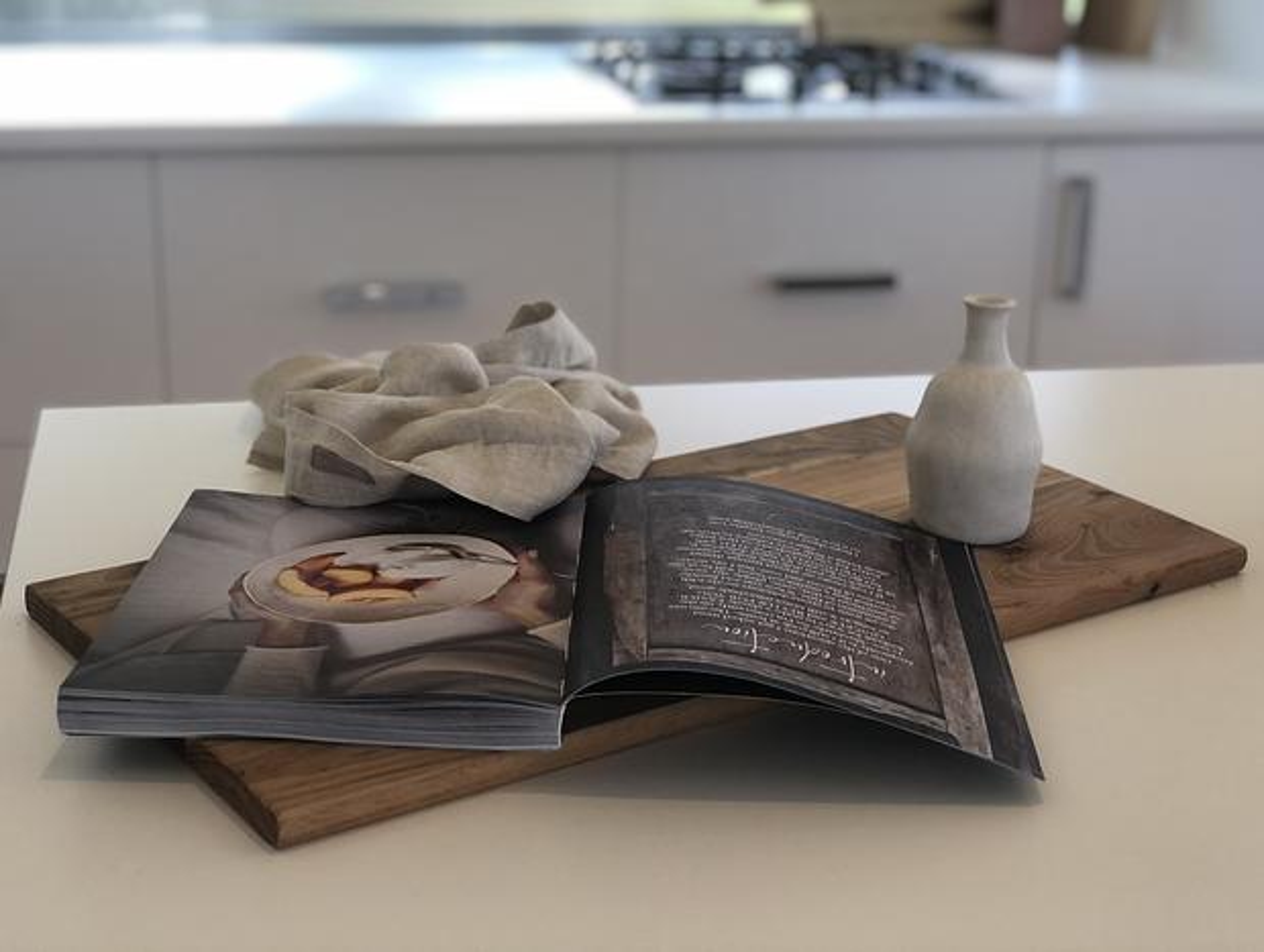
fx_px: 2085
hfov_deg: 33.7
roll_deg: -1.4
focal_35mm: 57
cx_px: 632
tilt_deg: -20.1
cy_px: 476
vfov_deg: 25.7
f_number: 2.8
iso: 50
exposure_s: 1/33
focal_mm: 6.6
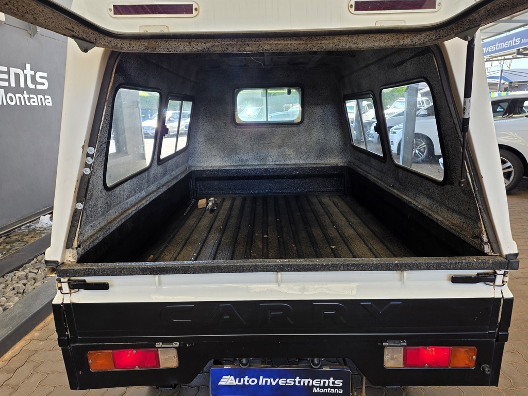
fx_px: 351
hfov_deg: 73.9
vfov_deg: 58.9
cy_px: 198
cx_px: 264
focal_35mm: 23
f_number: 1.7
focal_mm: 6.25
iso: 64
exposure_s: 1/180
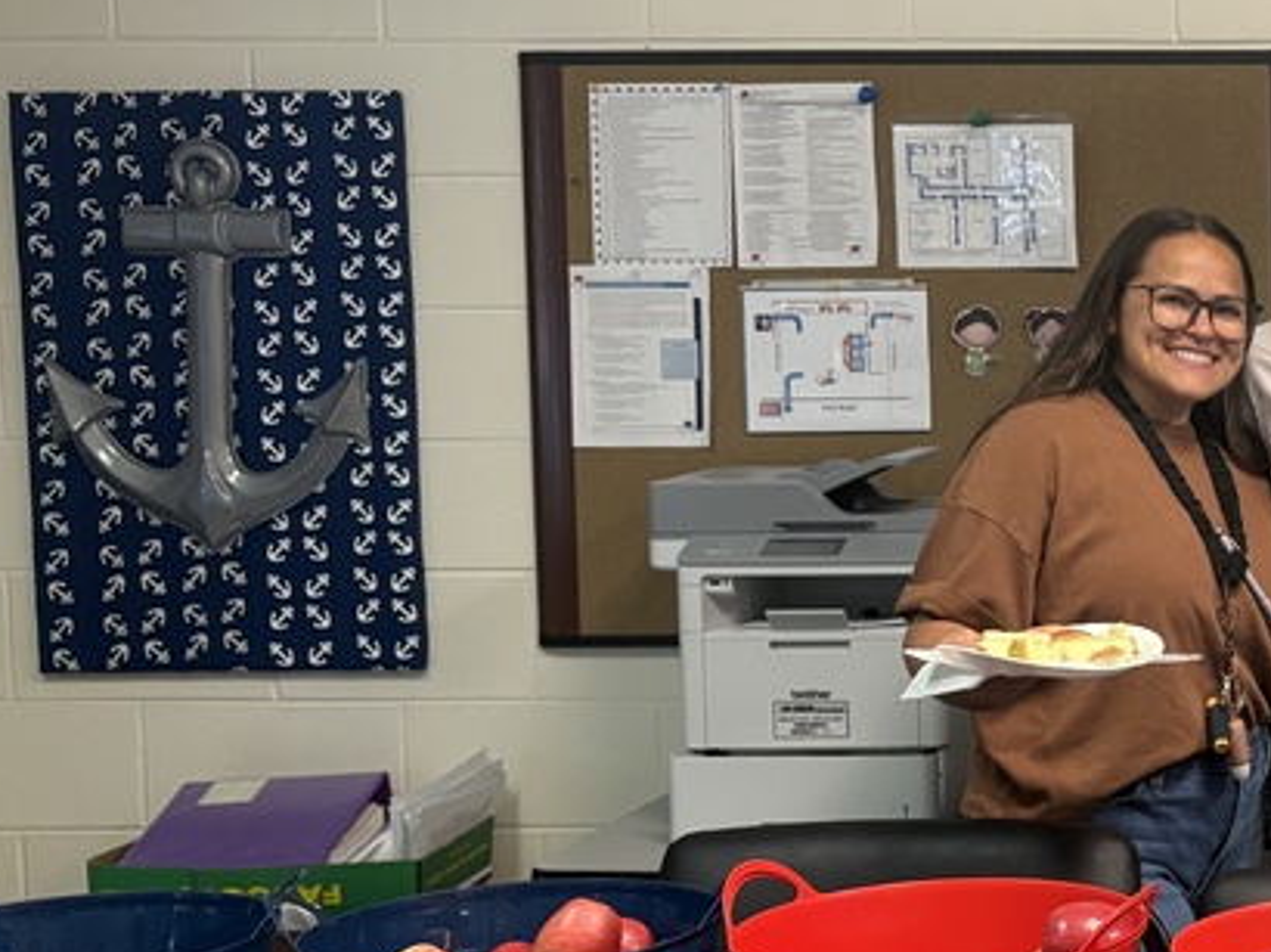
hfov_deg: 26.8
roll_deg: +0.1
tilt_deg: -4.5
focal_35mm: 65
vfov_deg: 22.6
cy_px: 521
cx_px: 1488
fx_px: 2385
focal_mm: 5.96
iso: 200
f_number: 1.6
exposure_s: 1/60
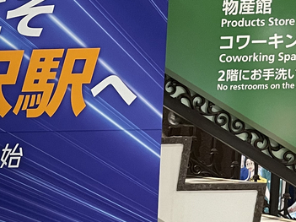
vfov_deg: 15.7
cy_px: 290
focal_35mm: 89
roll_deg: +1.1
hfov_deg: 20.4
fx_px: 761
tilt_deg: -10.4
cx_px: -75
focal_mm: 4.2
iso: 320
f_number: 1.6
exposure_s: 1/50
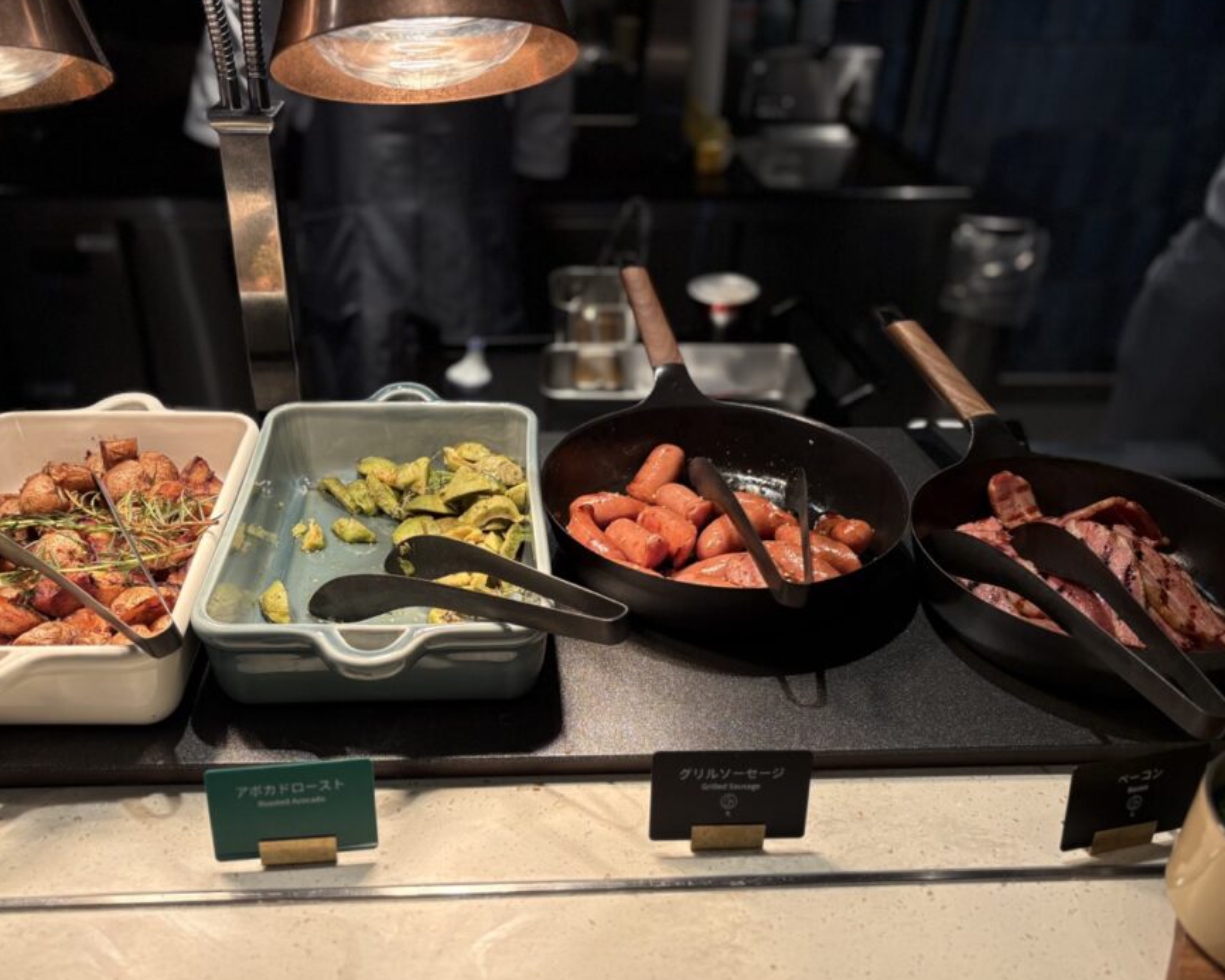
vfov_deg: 48.5
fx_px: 1088
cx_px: 526
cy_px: 525
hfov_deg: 58.5
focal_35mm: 30
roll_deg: +0.6
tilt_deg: -31.6
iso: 125
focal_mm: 5.96
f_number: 1.6
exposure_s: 1/191
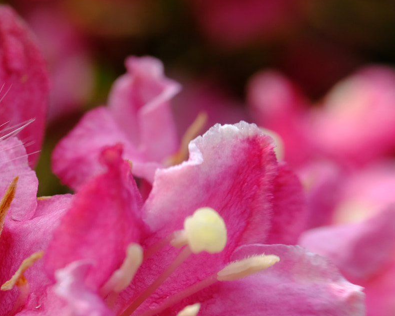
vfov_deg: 15.2
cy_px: 191
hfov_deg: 18.6
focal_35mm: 101
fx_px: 1180
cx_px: 20
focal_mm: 35
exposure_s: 1/125
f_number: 8
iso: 200
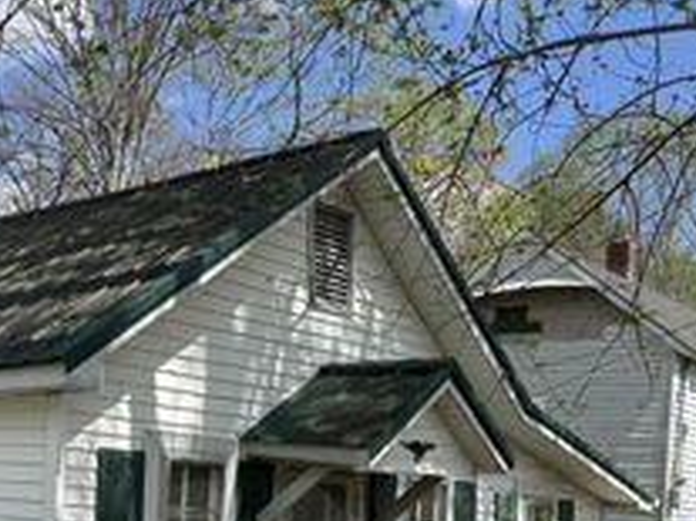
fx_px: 1165
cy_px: 499
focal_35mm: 58
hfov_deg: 30.9
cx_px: 3
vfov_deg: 24.3
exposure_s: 1/4310
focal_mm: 6.76
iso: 80
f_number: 1.78
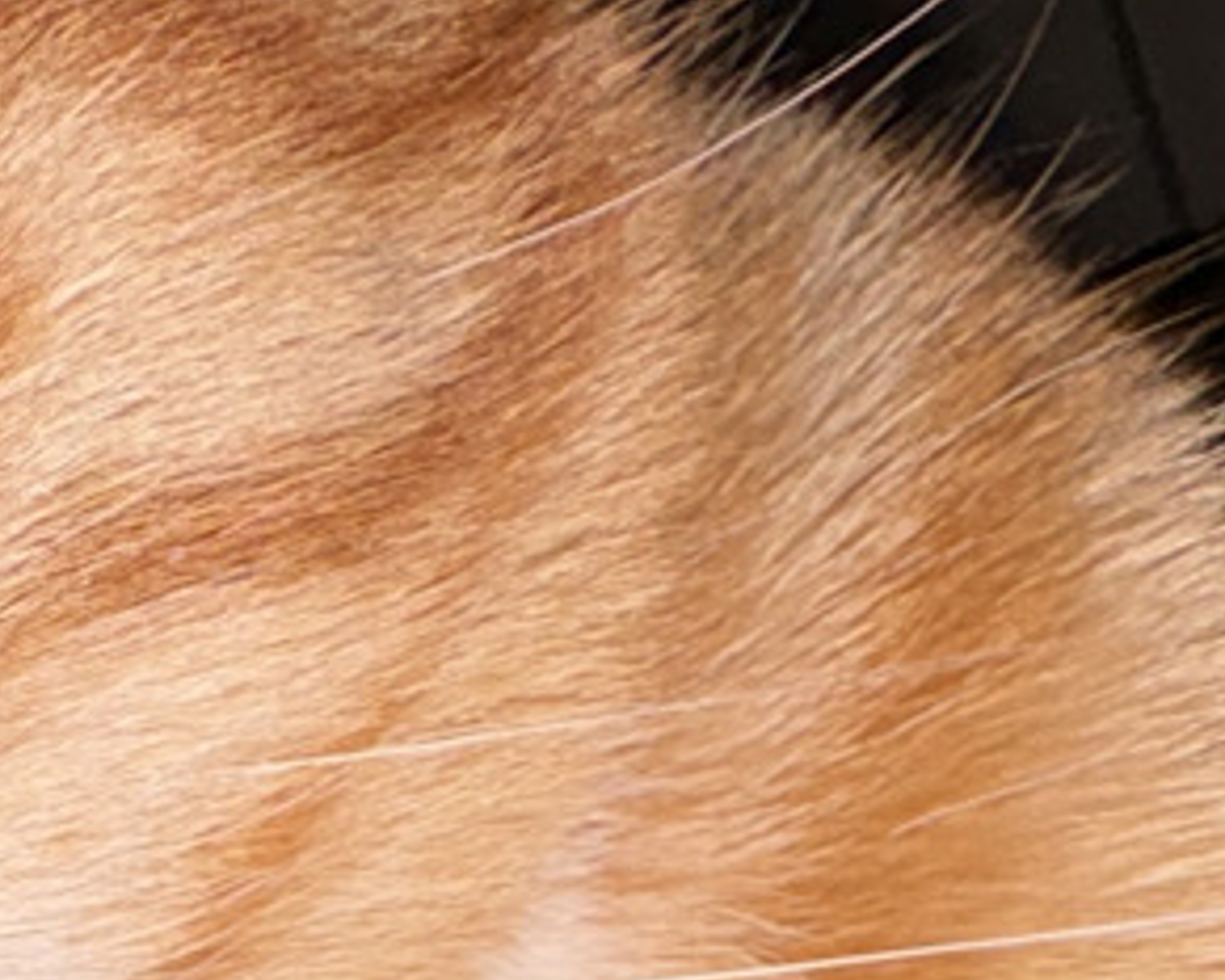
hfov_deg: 19.7
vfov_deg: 14.6
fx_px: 3409
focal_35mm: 94
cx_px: -42
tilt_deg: -13.2
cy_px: 1695
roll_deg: +25.0
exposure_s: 1/255
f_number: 2.2
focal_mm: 2.22
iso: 32
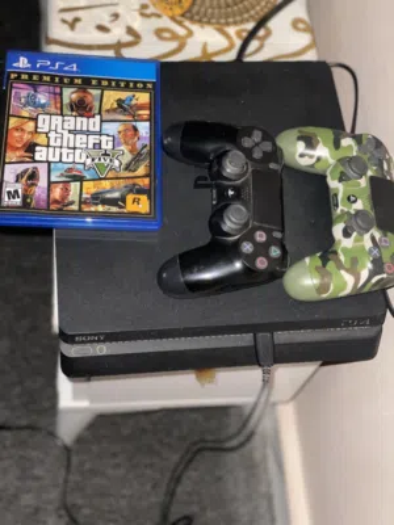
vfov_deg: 36.8
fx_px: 789
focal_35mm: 52
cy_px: 262
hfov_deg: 28.0
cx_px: 197
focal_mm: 6
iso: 100
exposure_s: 1/34
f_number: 2
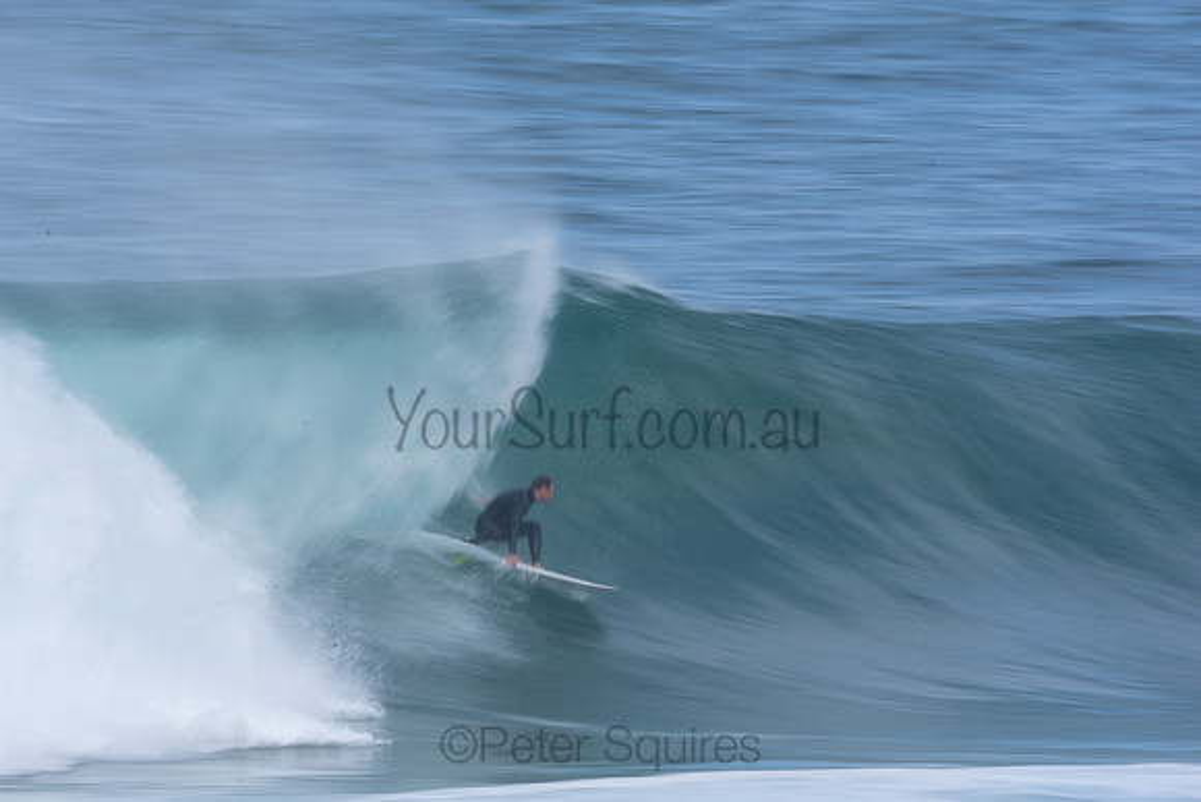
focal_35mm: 750
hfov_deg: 2.7
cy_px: 401
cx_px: 600
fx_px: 25026
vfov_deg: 1.8
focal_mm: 500
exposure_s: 1/25
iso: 100
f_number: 22
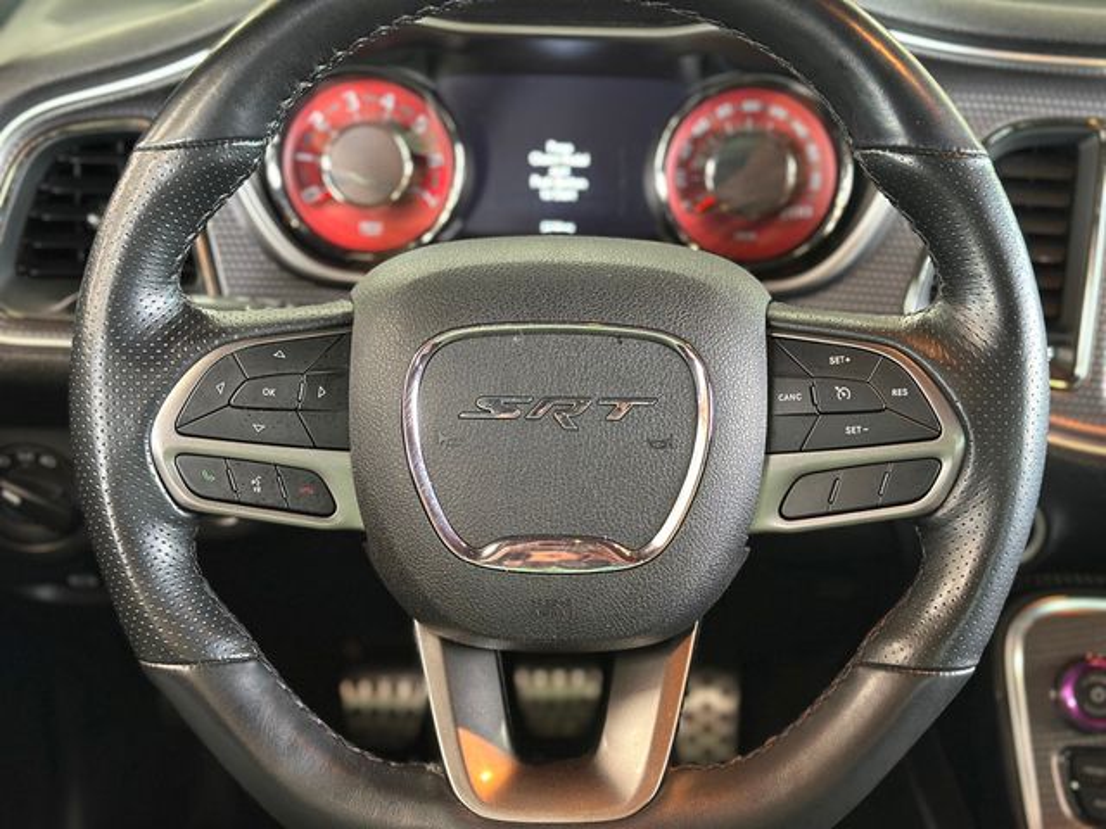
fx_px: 1534
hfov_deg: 39.7
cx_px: 553
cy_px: 414
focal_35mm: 48
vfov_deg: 30.3
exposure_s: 1/40
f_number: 1.78
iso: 320
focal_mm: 6.86
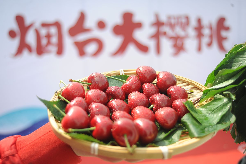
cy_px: 82
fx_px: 273
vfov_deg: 33.4
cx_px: 123
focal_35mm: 40
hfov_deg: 48.5
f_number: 4
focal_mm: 40
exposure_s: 1/800
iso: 200
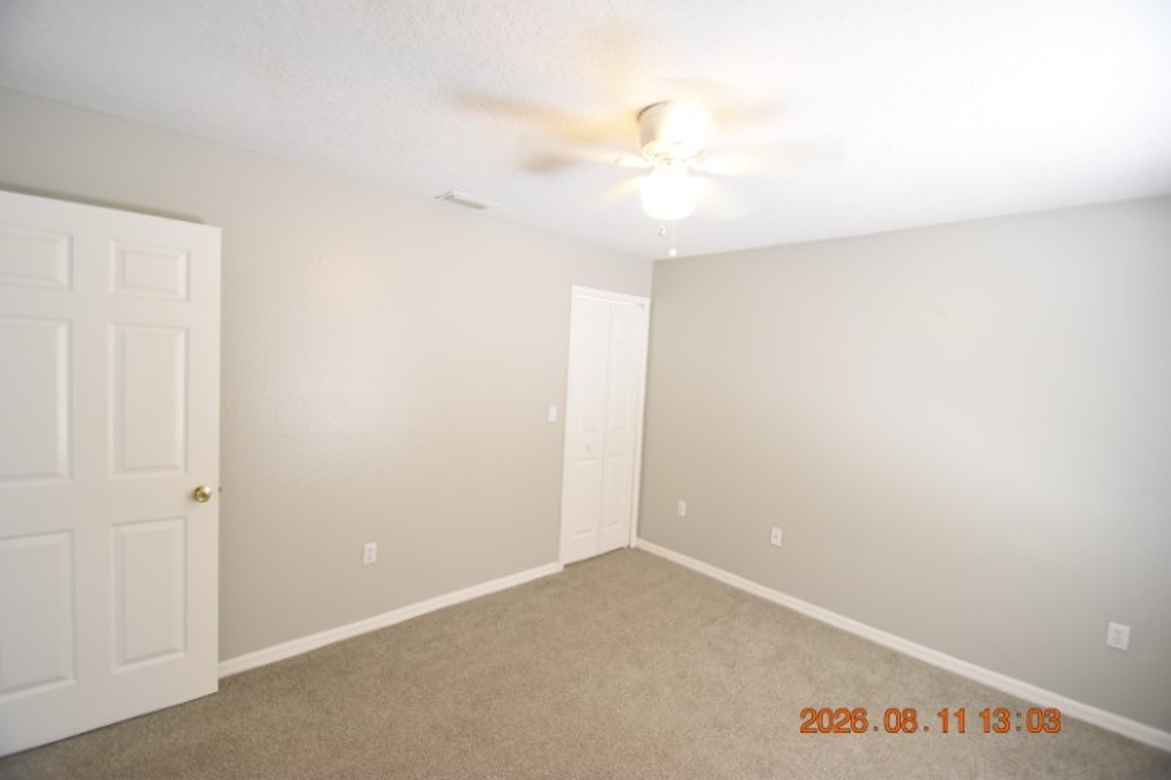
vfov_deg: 77.3
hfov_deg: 100.4
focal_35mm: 15
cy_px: 390
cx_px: 586
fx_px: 488
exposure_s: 1/60
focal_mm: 10
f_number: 3.5
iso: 1000
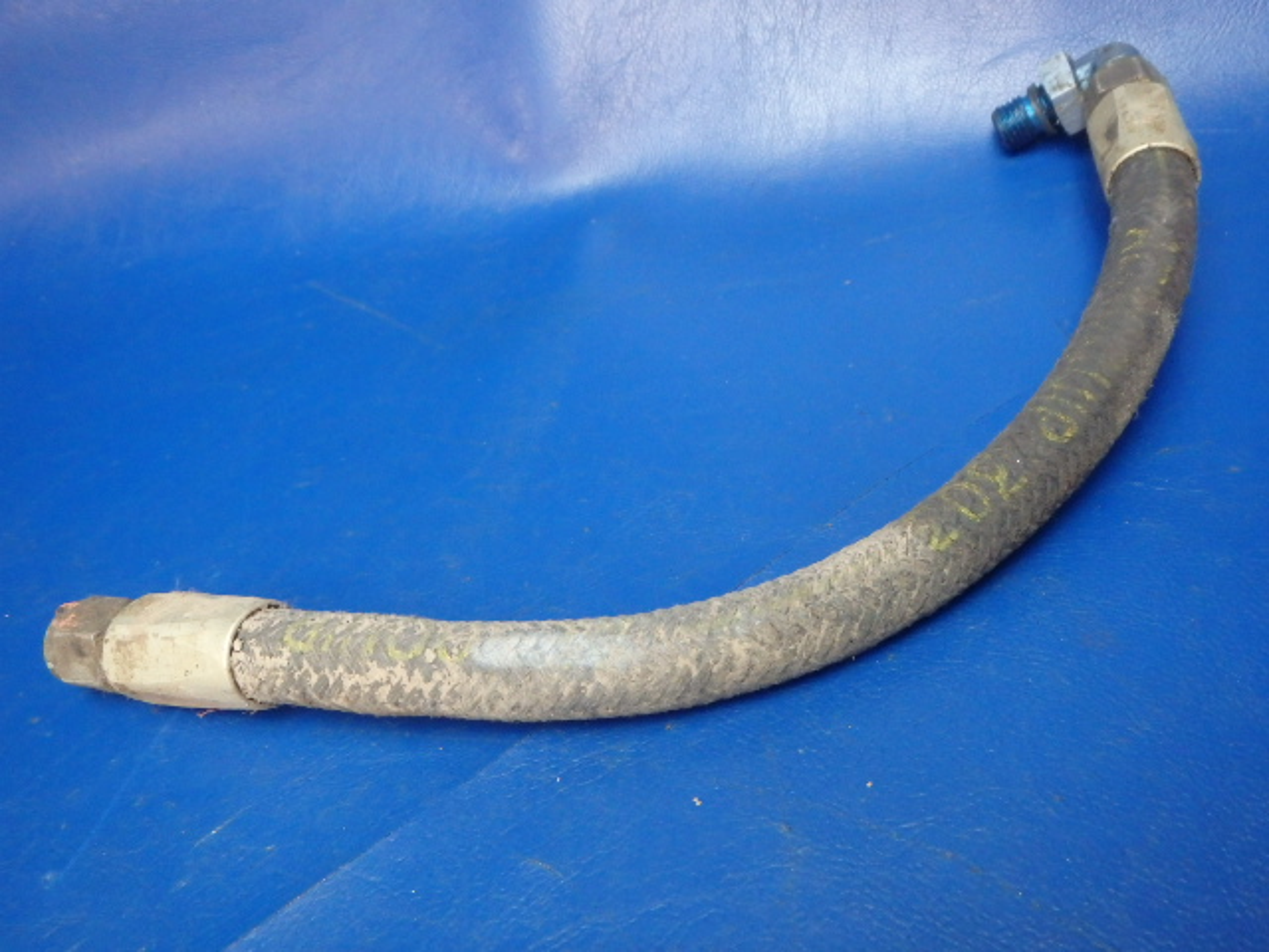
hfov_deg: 63.4
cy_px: 476
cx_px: 634
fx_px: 1026
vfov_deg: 49.7
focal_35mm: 28
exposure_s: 1/30
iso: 800
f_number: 3.9
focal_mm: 5
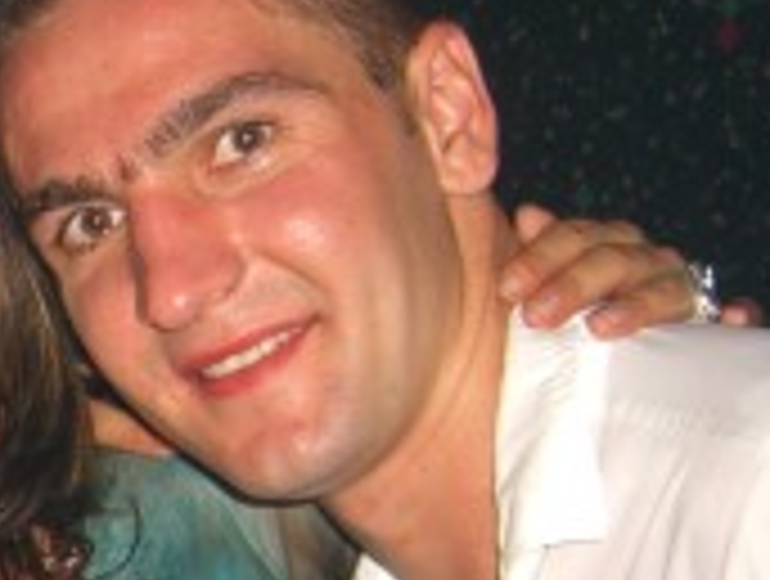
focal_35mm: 133
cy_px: 656
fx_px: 2965
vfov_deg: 11.0
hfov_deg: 14.2
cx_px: -234
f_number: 2.8
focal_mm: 7.9
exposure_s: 1/60
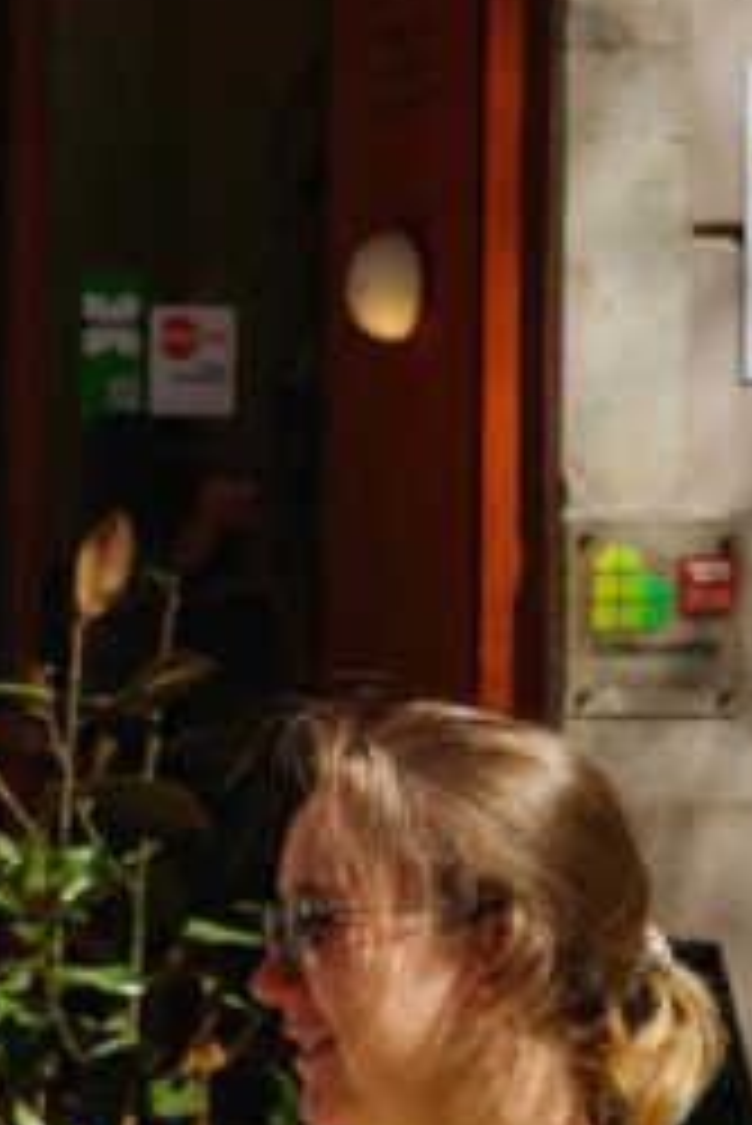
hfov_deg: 8.3
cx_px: -254
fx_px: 5131
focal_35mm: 164
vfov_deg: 12.4
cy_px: 1116
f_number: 5.6
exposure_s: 1/1600
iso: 200
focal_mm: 26
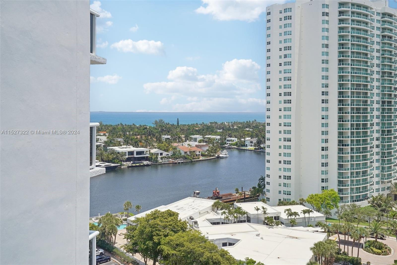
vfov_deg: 37.8
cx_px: 198
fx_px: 386
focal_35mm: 35
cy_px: 132
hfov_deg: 54.4
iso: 400
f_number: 10
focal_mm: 35
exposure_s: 1/1250
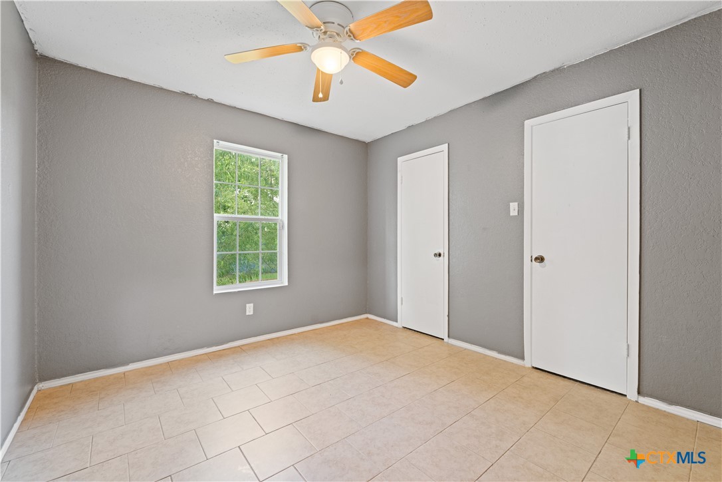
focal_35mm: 14
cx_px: 361
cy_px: 241
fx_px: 281
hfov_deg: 104.3
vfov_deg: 81.2
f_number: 8
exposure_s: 1/2
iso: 800
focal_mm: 14
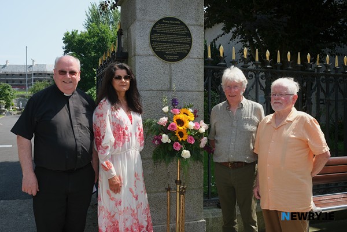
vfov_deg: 36.9
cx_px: 174
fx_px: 347
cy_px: 116
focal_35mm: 36
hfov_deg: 53.1
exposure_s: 1/350
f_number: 8
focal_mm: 24.3
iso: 400
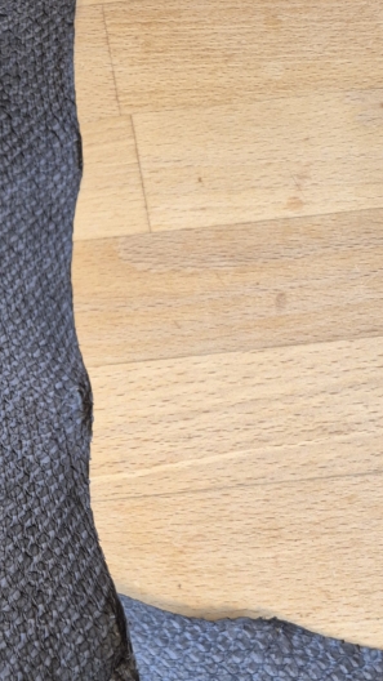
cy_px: 521
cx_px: -68
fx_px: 867
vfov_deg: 41.5
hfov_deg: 23.0
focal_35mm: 48
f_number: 1.8
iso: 640
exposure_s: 1/100
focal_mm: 5.4
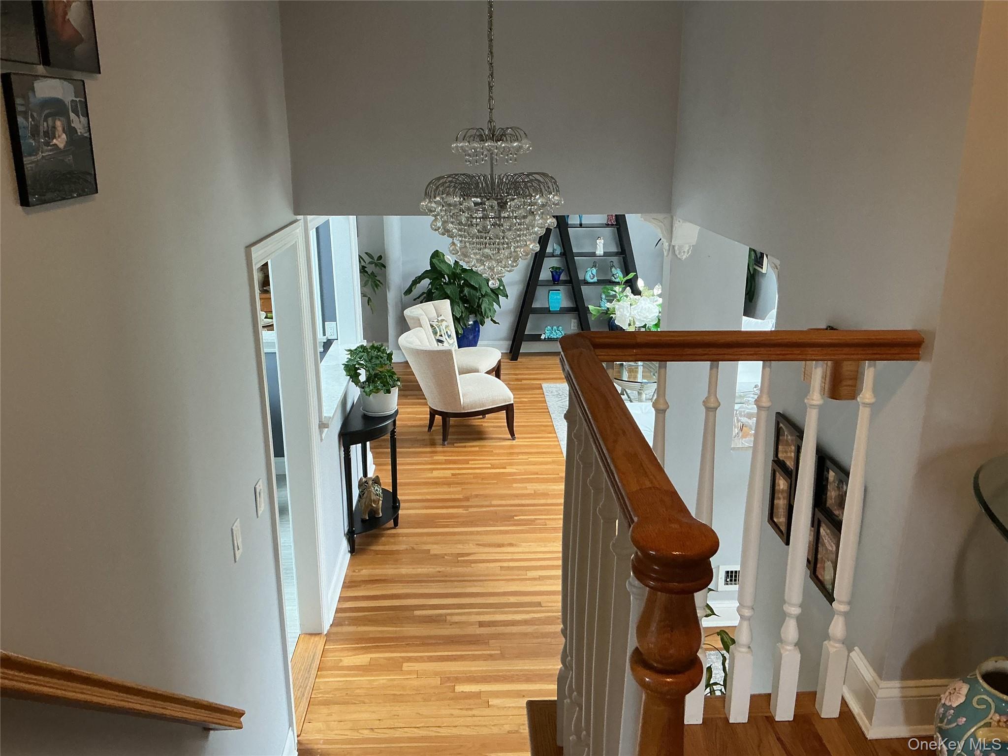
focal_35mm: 29
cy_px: 378
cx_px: 504
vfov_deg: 48.2
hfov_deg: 61.7
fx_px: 844
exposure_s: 1/60
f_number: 1.8
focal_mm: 3
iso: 160
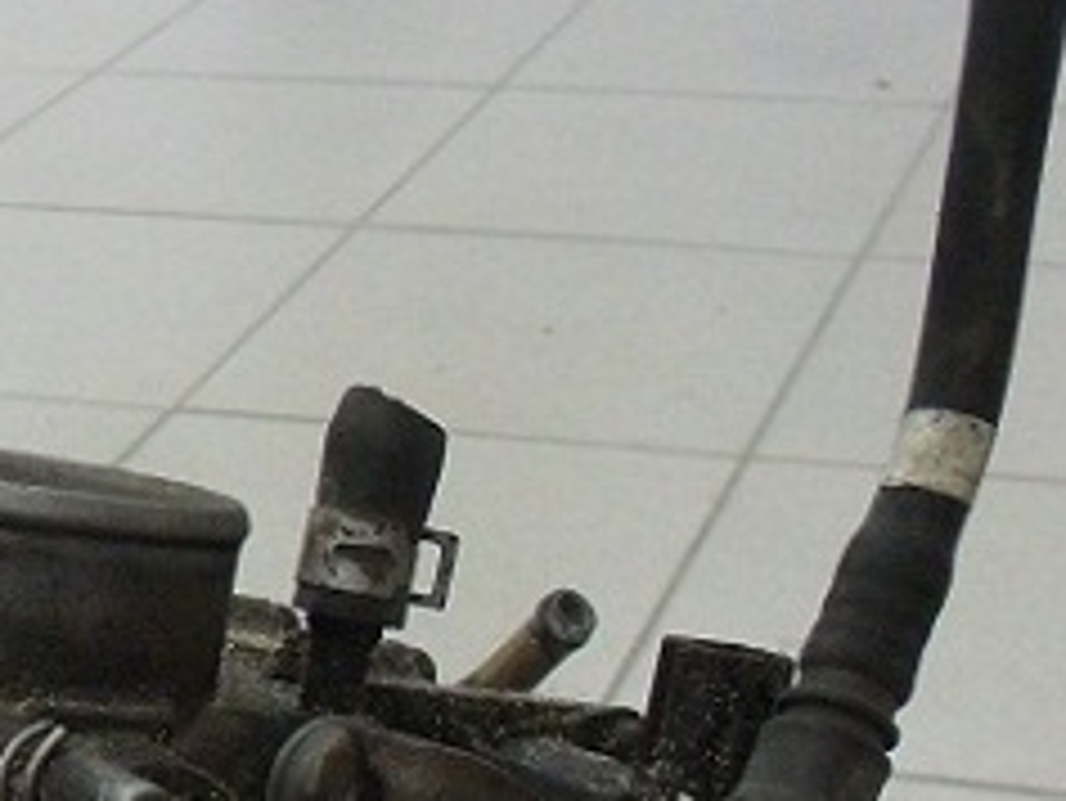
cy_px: 893
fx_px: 2804
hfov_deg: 20.9
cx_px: 25
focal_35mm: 91
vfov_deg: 15.8
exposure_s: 1/15
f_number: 3.5
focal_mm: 4.9
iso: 200
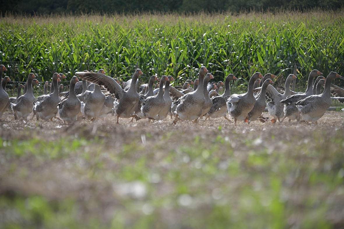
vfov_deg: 7.6
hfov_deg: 11.4
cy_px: 114
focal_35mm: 180
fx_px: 1720
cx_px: 172
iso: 1250
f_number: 5.6
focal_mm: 180
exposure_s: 1/6400
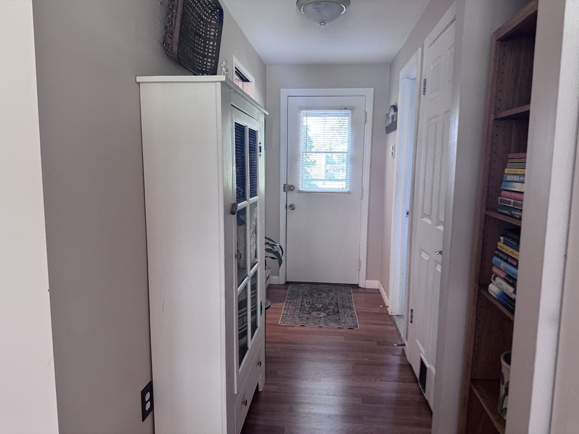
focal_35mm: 24
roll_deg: -1.1
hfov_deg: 71.6
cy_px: 217
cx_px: 290
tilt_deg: -8.0
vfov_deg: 56.8
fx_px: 401
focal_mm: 6.76
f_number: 1.78
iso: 250
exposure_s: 1/60
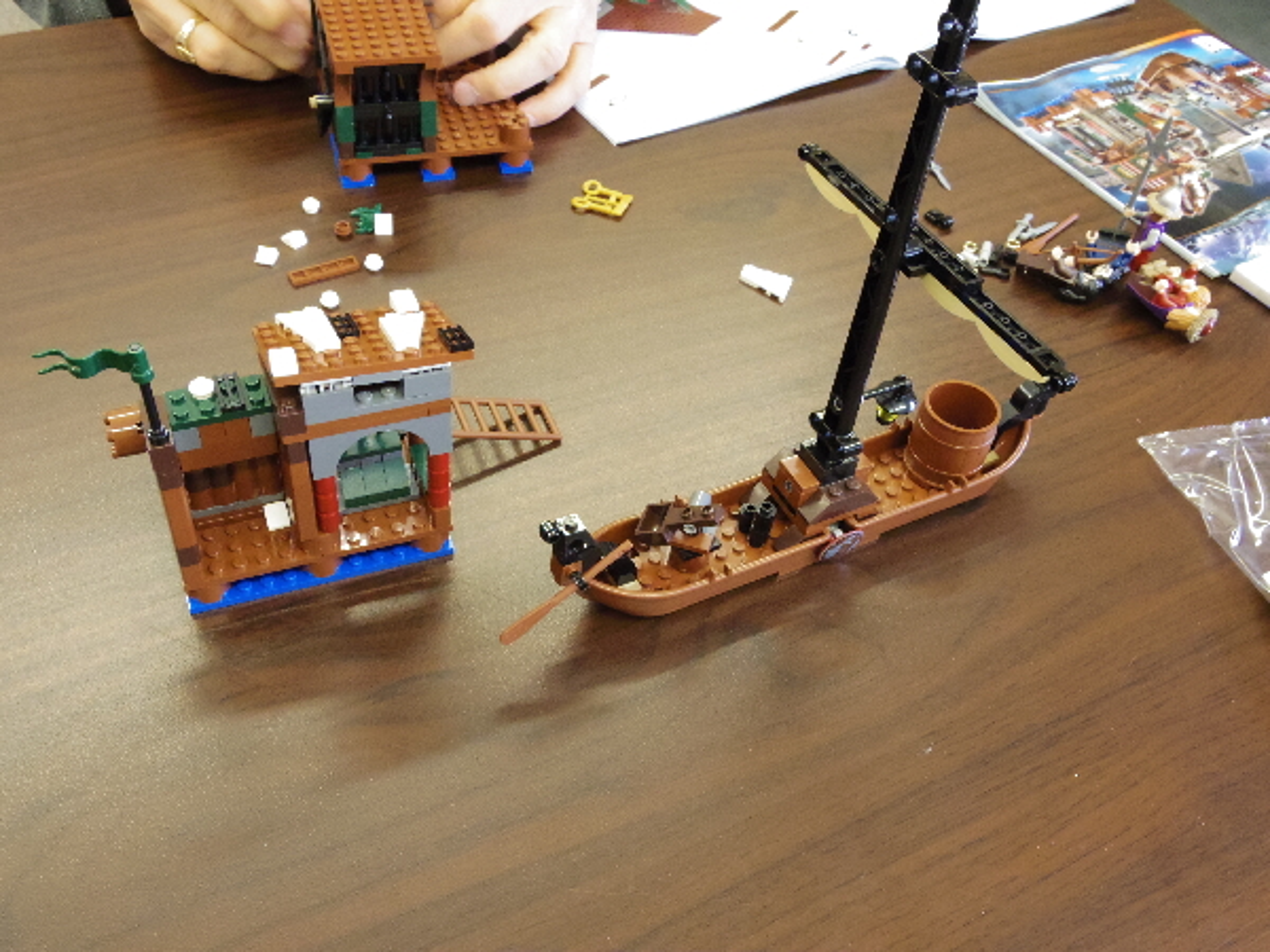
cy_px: 476
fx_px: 1284
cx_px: 635
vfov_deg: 40.7
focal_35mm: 35
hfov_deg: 52.6
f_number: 4.5
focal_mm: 6.4
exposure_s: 1/60
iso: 1250
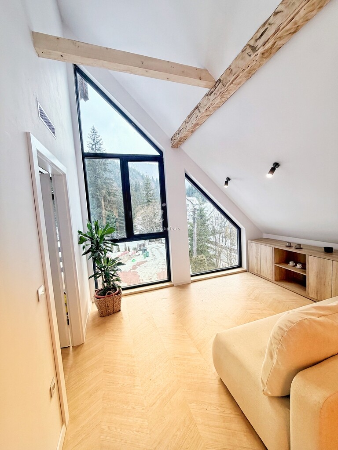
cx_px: 169
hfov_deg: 85.7
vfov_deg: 102.1
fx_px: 182
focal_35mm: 14
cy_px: 225
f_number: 2.2
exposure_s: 1/100
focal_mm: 2.22
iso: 40
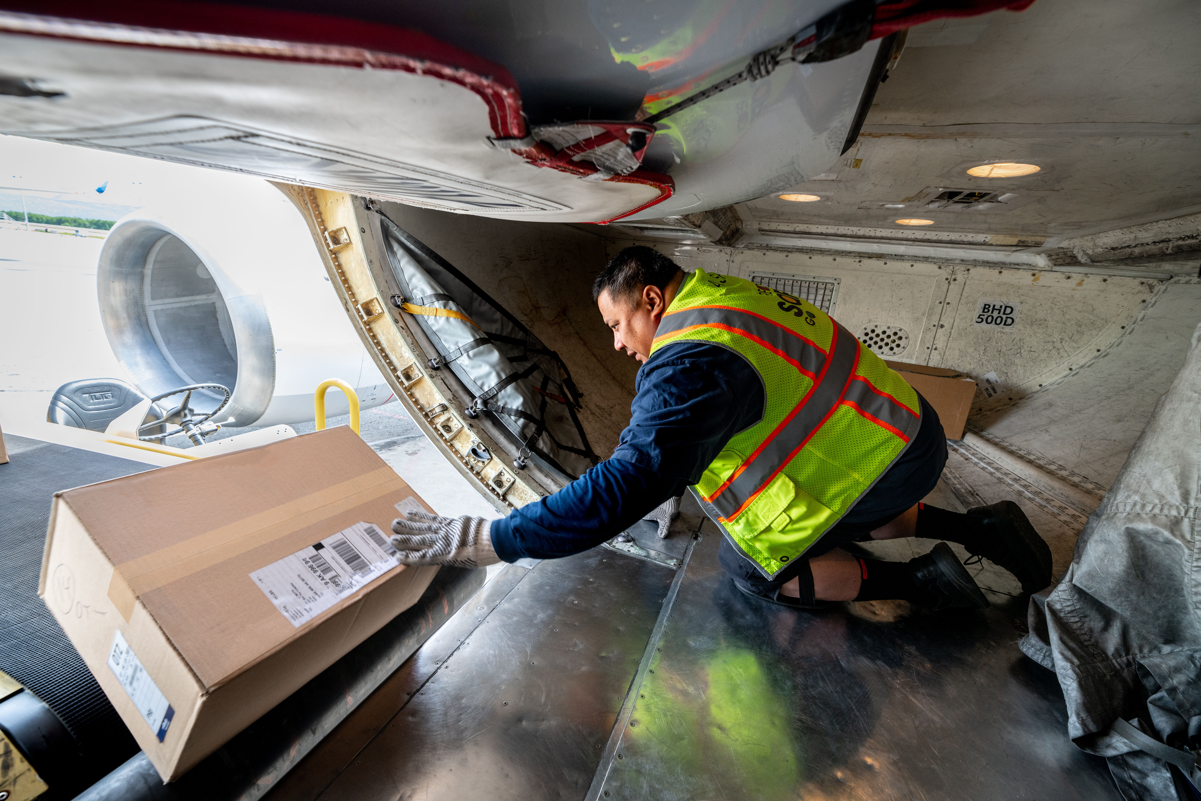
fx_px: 467
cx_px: 600
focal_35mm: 14
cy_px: 400
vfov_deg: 81.2
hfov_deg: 104.3
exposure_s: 1/125
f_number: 5.6
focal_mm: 14
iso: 400
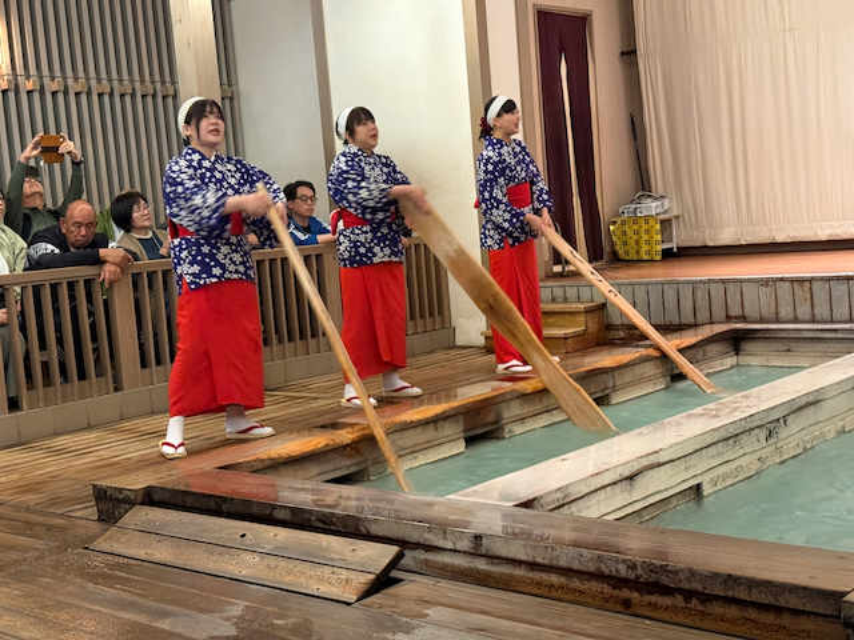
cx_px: 427
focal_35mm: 48
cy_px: 320
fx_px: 1184
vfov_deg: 30.3
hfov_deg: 39.7
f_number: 1.78
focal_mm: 6.76
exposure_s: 1/33
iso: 320
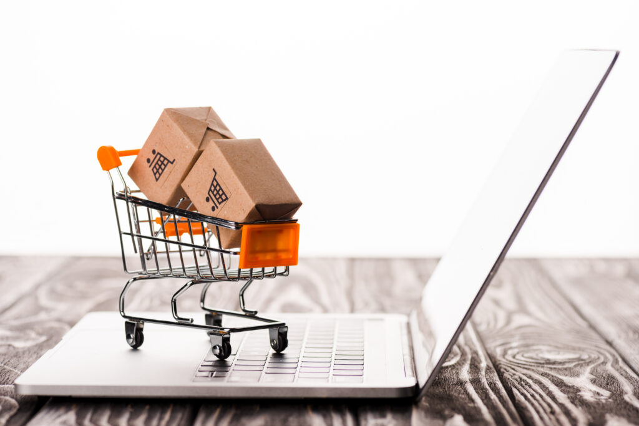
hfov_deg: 19.5
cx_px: 320
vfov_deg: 13.0
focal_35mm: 105
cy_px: 213
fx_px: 1864
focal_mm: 105
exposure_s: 1/200
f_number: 7.1
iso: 100
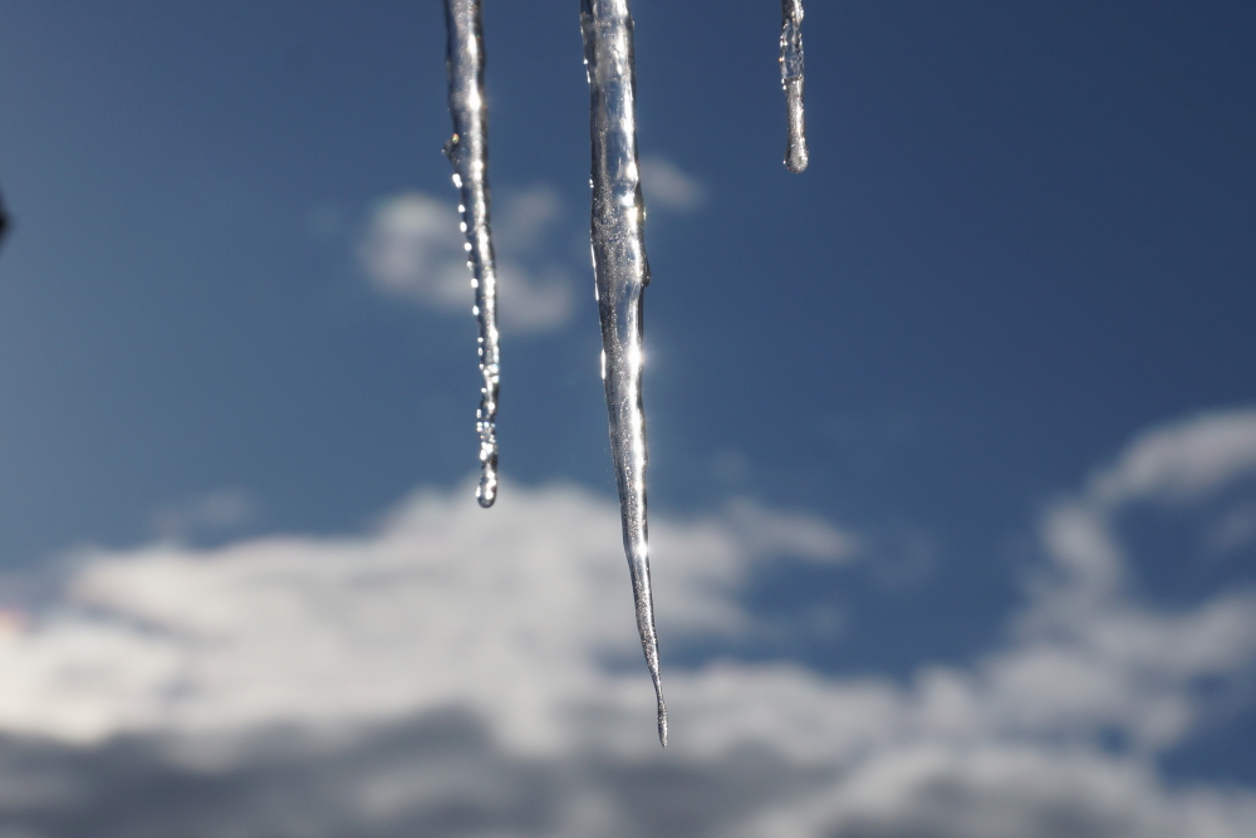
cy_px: 419
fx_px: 4396
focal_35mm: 126
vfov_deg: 10.9
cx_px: 628
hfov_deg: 16.3
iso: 100
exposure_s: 1/640
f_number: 9
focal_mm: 60
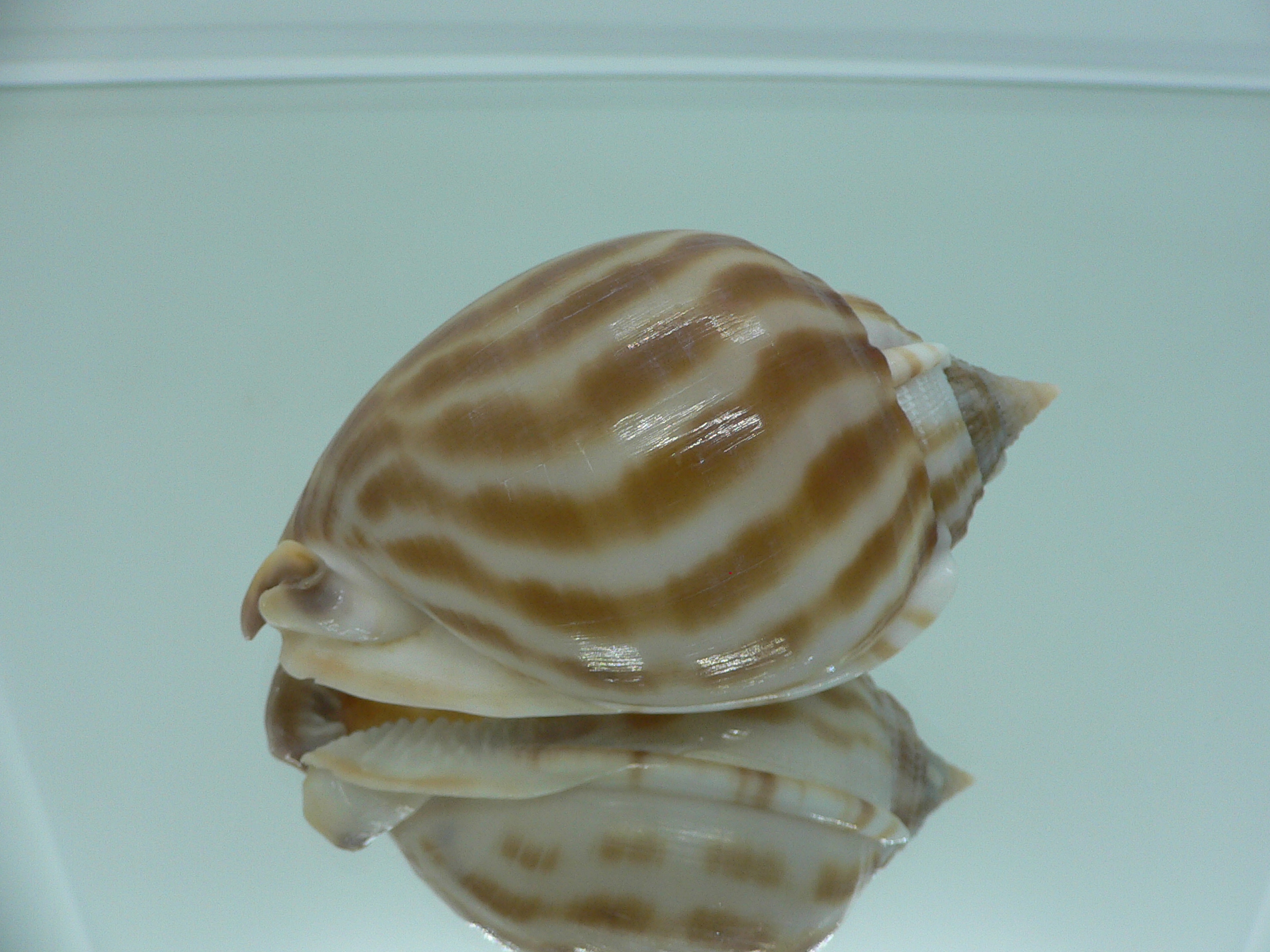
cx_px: 655
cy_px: 474
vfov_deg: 38.7
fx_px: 1357
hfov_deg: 50.1
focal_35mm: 37
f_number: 2.8
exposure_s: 1/60
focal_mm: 4.6
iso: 80
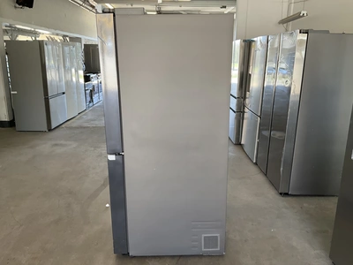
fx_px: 296
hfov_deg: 61.7
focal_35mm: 29
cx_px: 176
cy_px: 132
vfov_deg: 48.2
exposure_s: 1/60
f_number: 1.8
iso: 50
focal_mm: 3
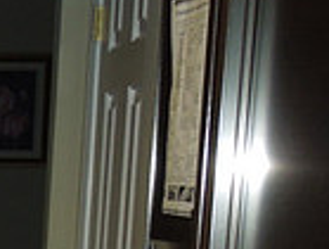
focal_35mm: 129
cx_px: -308
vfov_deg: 11.1
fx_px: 1229
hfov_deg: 13.3
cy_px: 385
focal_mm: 5.6
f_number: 3.6
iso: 200
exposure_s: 1/30
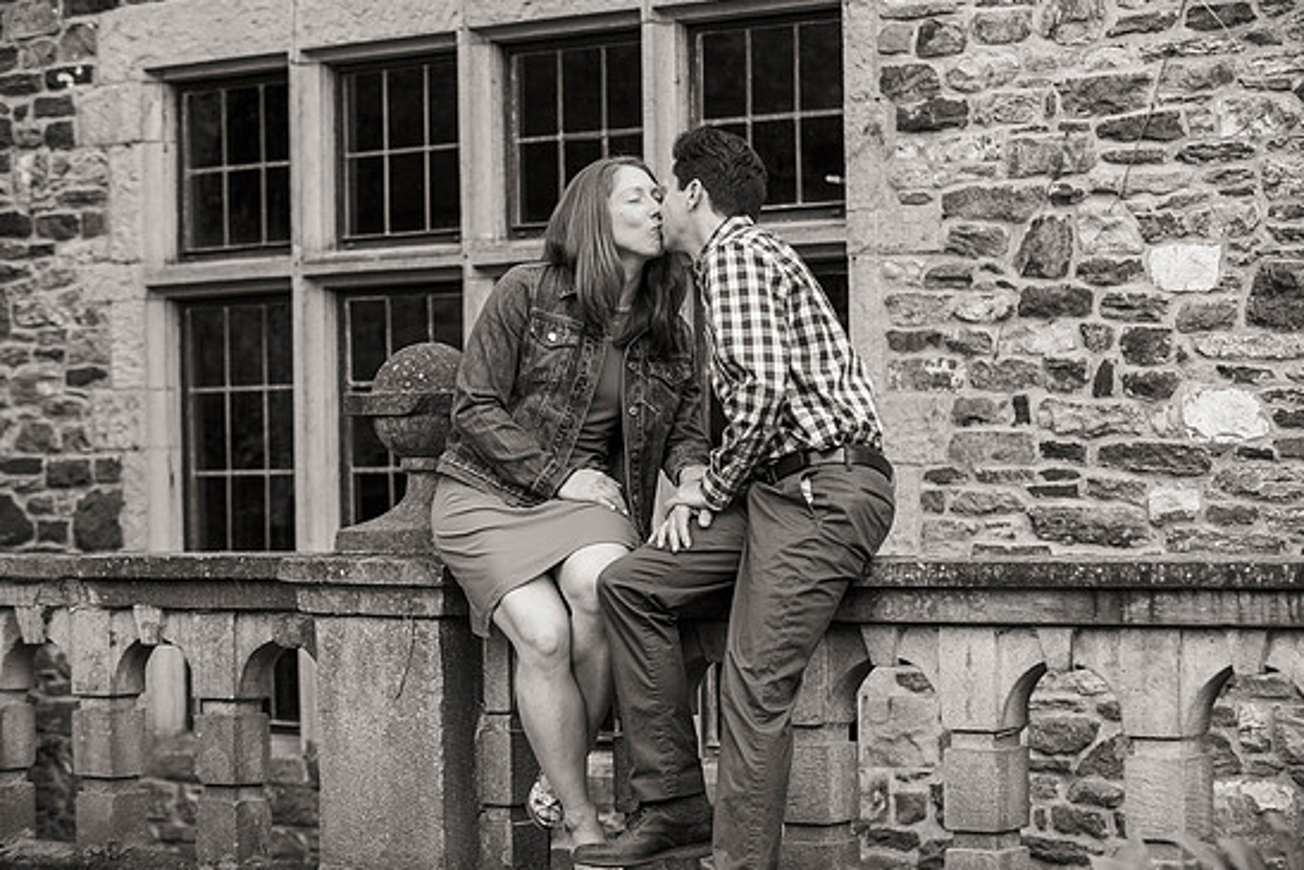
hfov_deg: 23.4
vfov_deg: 15.7
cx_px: 629
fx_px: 3152
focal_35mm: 87
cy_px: 445
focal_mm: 82
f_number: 4
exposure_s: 1/200
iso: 1250
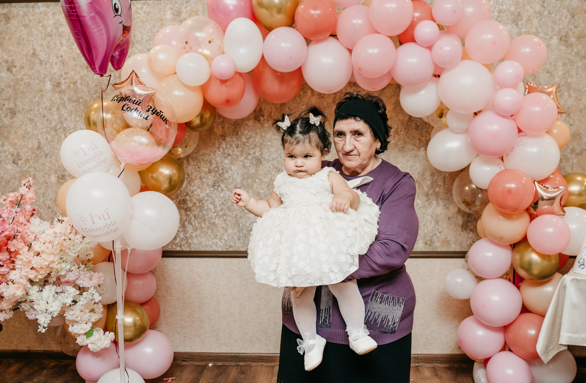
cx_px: 291
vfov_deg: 34.6
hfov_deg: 51.0
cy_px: 187
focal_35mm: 38
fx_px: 615
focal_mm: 32
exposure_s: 1/160
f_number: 4
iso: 250
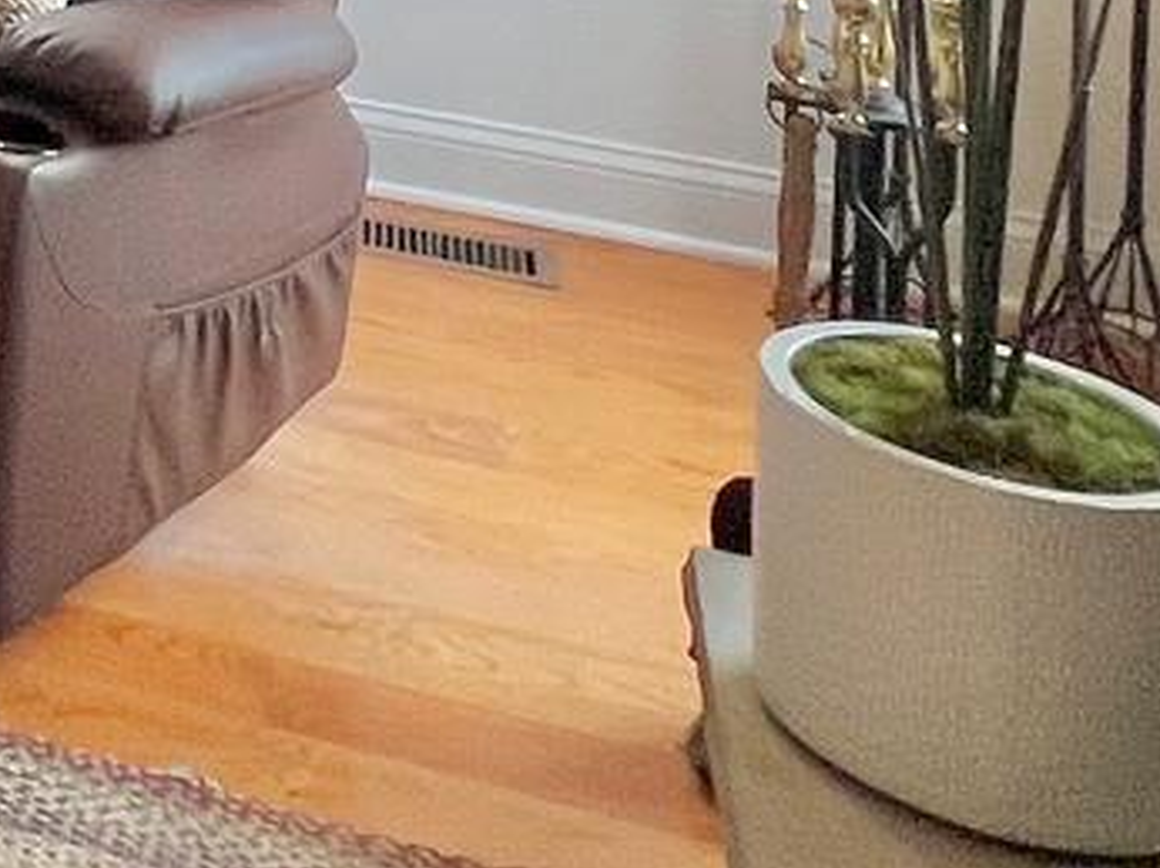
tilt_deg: -1.1
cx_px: -1009
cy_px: -898
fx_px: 2579
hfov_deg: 18.7
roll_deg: -0.5
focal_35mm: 77
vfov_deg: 15.2
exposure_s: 1/120
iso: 80
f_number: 1.8
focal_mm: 1.57
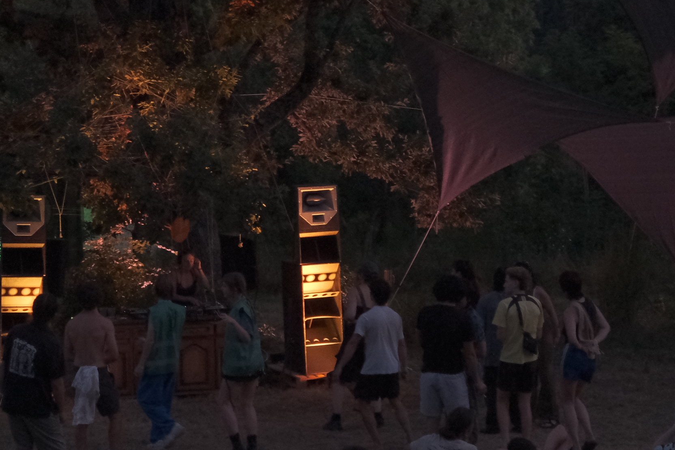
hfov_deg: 18.7
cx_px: 266
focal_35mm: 109
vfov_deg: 12.6
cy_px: 222
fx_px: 2043
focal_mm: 27
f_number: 2.8
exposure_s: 1/100
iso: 2500
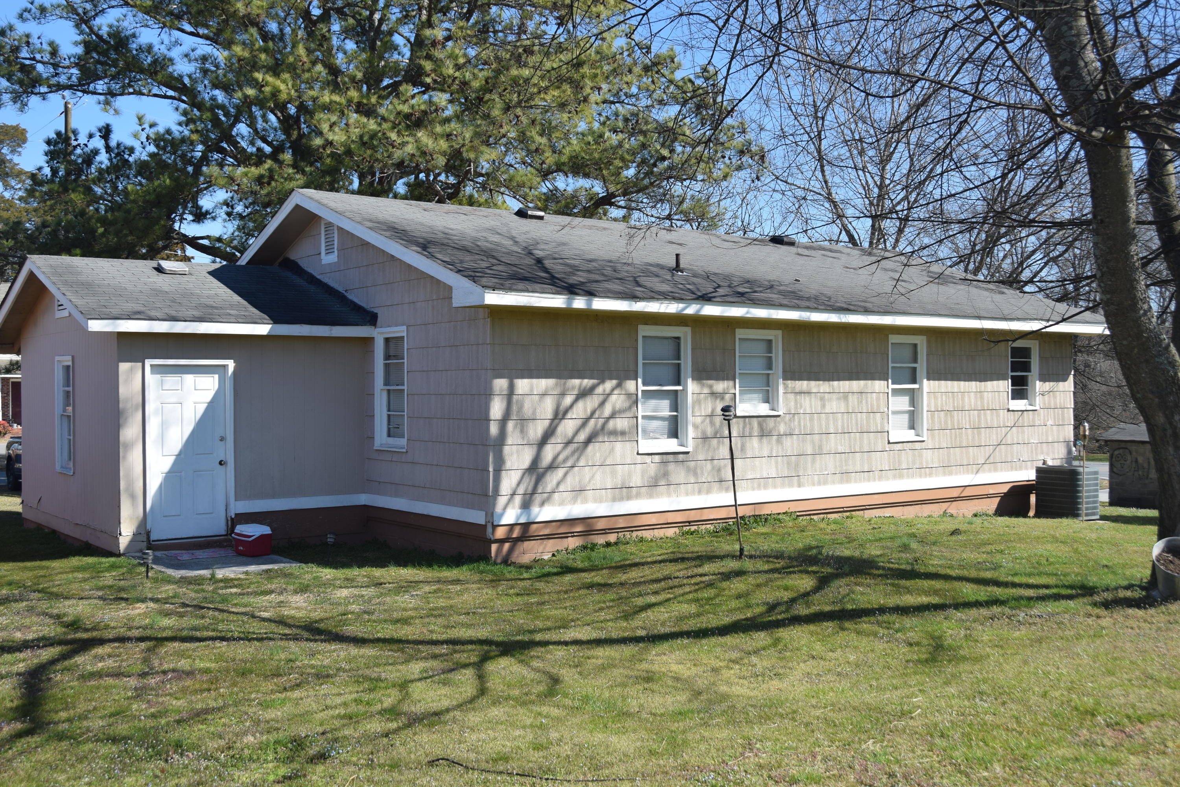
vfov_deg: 36.9
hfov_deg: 53.1
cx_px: 590
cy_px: 394
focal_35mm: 36
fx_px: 1180
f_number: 6.3
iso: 100
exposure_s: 1/320
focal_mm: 24
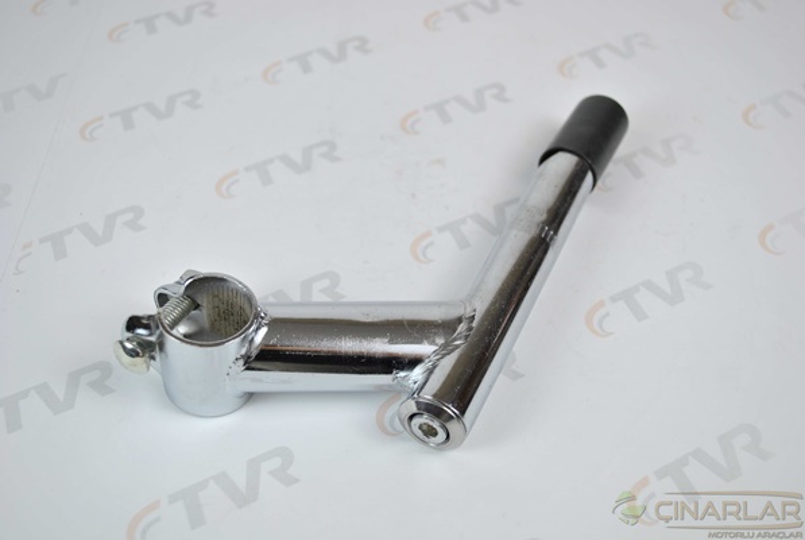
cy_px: 270
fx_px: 1075
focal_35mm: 48
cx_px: 402
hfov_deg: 41.1
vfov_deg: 28.2
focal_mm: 32
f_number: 4.8
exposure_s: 1/40
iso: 200
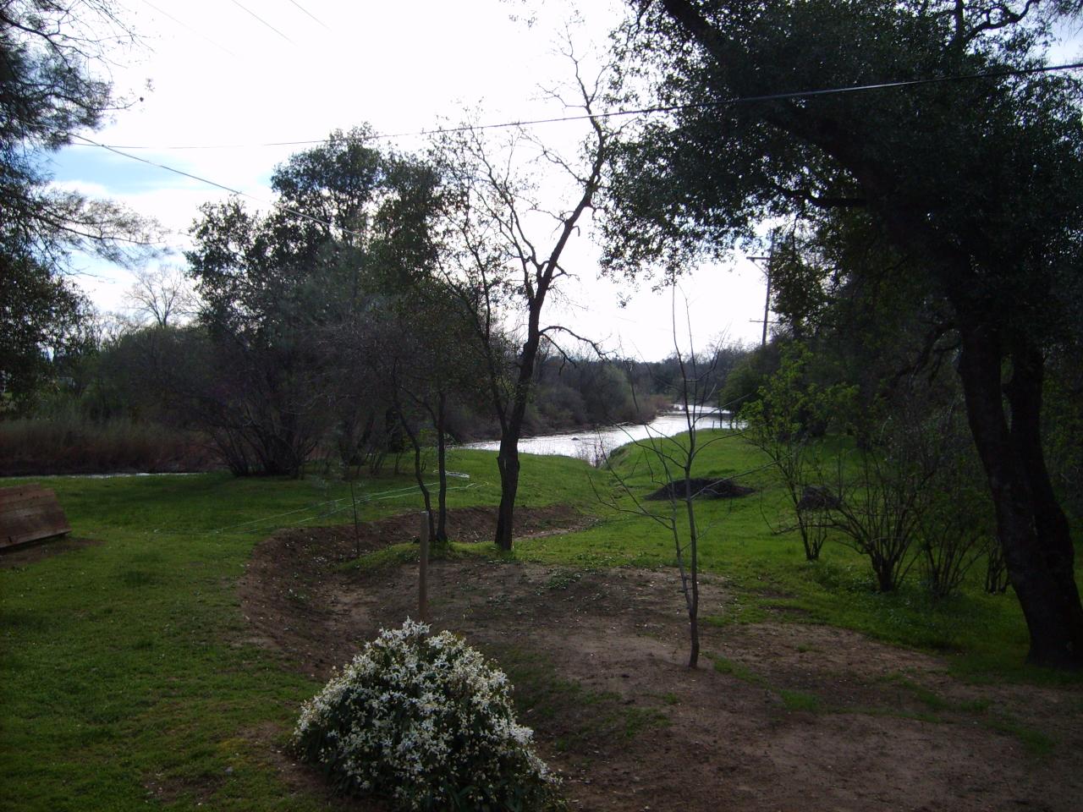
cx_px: 542
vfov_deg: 40.7
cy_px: 406
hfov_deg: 52.6
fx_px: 1095
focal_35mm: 35
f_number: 7.1
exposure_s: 1/180
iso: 83
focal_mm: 5.8
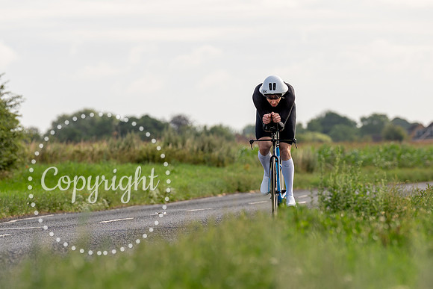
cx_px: 233
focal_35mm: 288
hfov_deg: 7.1
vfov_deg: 4.8
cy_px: 165
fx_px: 3467
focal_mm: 178
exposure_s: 1/1000
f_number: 4
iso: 160
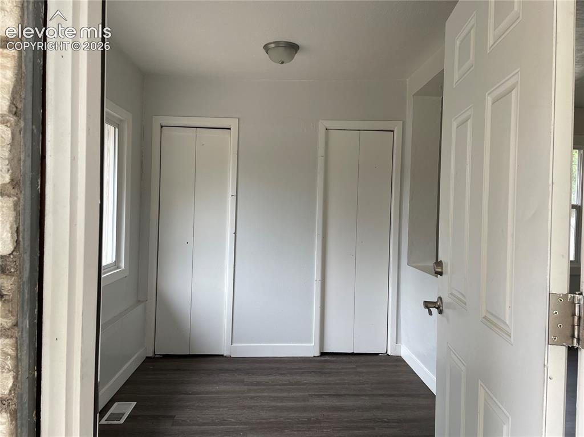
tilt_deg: -0.7
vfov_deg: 53.0
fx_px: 438
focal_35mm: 26
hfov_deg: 67.3
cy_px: 218
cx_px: 292
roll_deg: -1.2
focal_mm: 4.2
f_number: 1.6
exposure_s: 1/121
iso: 50
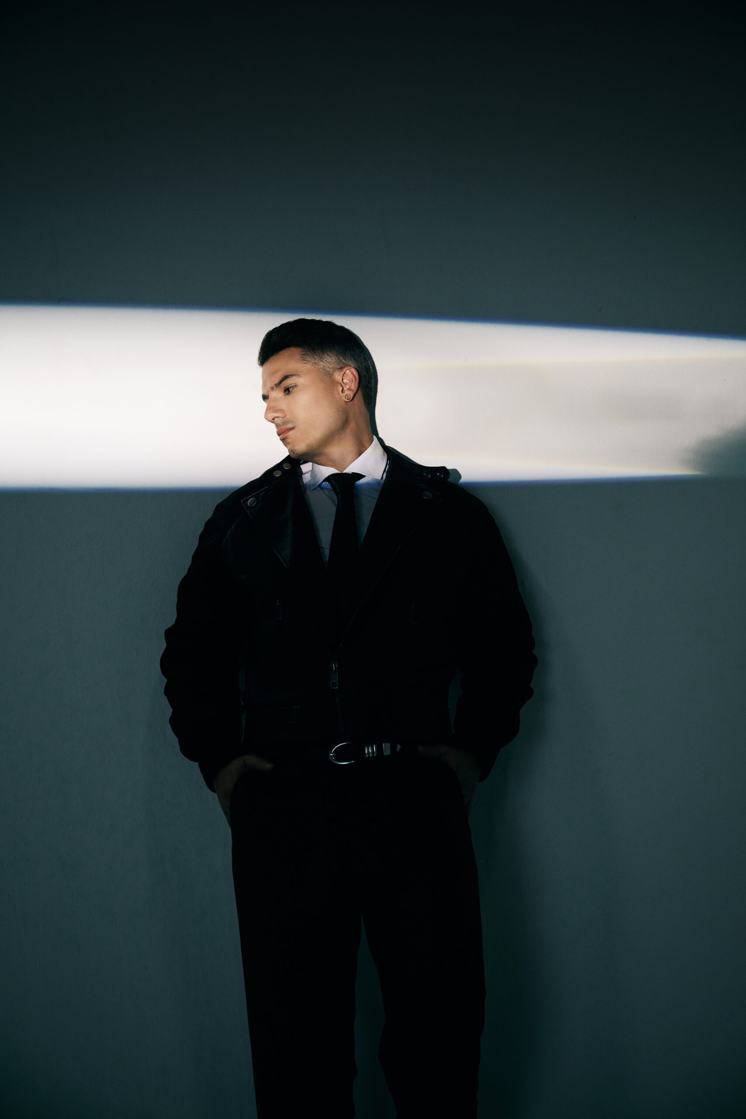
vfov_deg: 38.9
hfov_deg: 26.5
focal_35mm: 51
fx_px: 1585
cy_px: 560
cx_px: 373
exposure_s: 1/160
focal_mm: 51
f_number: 3.5
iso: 640
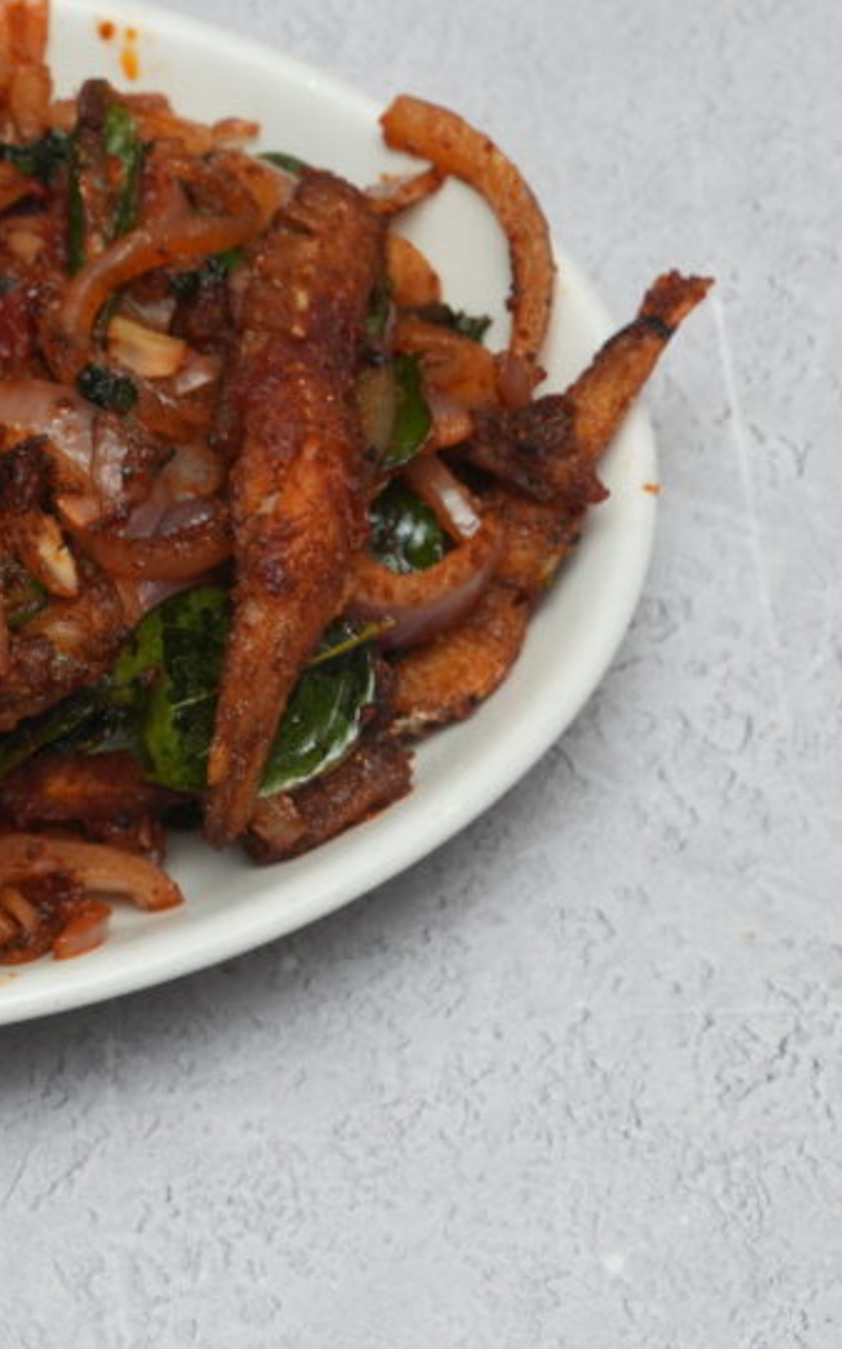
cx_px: -352
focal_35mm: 174
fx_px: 6395
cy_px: 632
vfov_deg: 12.0
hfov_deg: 7.4
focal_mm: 60
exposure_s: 1/200
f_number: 10
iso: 640
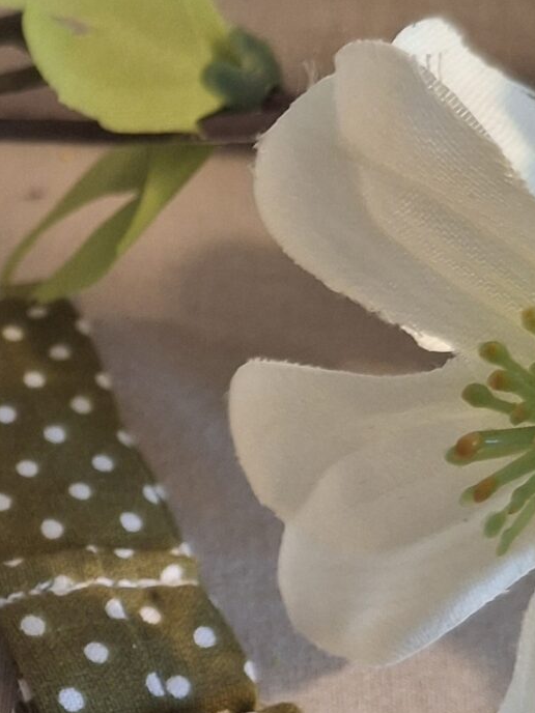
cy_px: 692
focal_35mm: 93
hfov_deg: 14.3
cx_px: -384
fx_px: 1916
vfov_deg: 20.5
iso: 250
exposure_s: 1/50
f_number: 1.8
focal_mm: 4.69
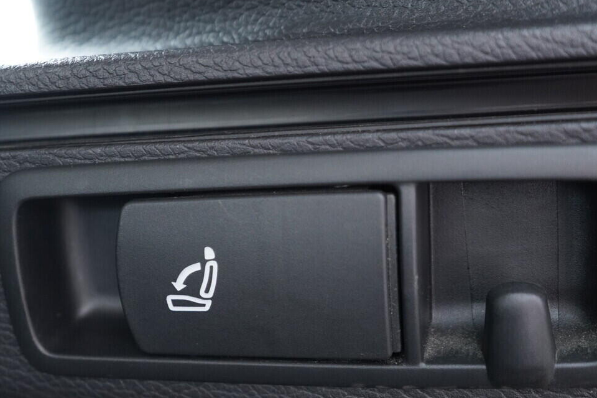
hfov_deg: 36.7
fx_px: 895
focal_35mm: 54
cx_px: 238
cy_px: 284
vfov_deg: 24.9
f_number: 2.8
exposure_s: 1/40
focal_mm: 24
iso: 1000
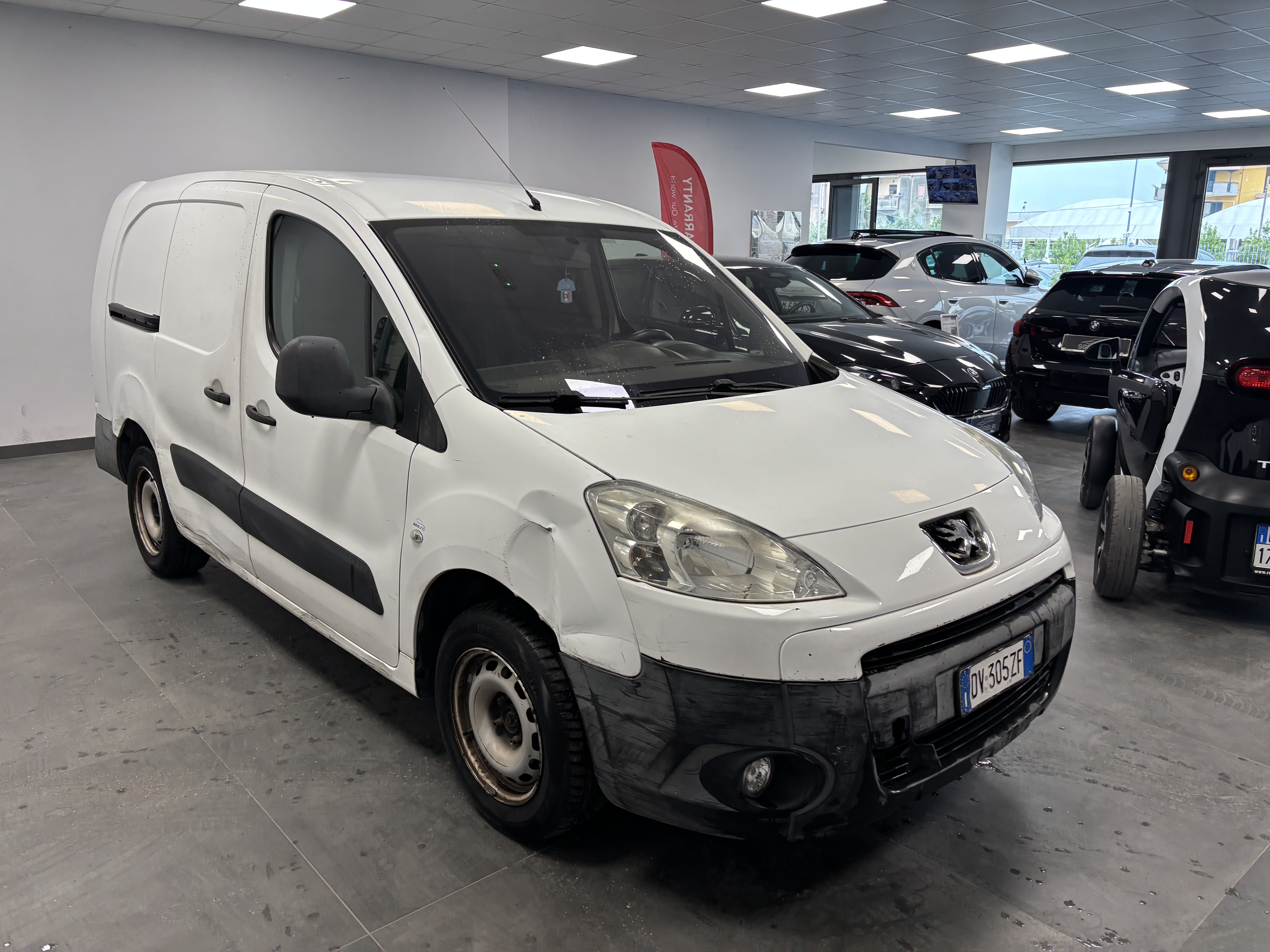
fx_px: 954
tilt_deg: -12.2
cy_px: 476
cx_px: 635
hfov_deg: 67.3
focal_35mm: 26
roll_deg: -0.6
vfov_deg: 53.1
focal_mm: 5.96
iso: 80
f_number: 1.6
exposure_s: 1/100
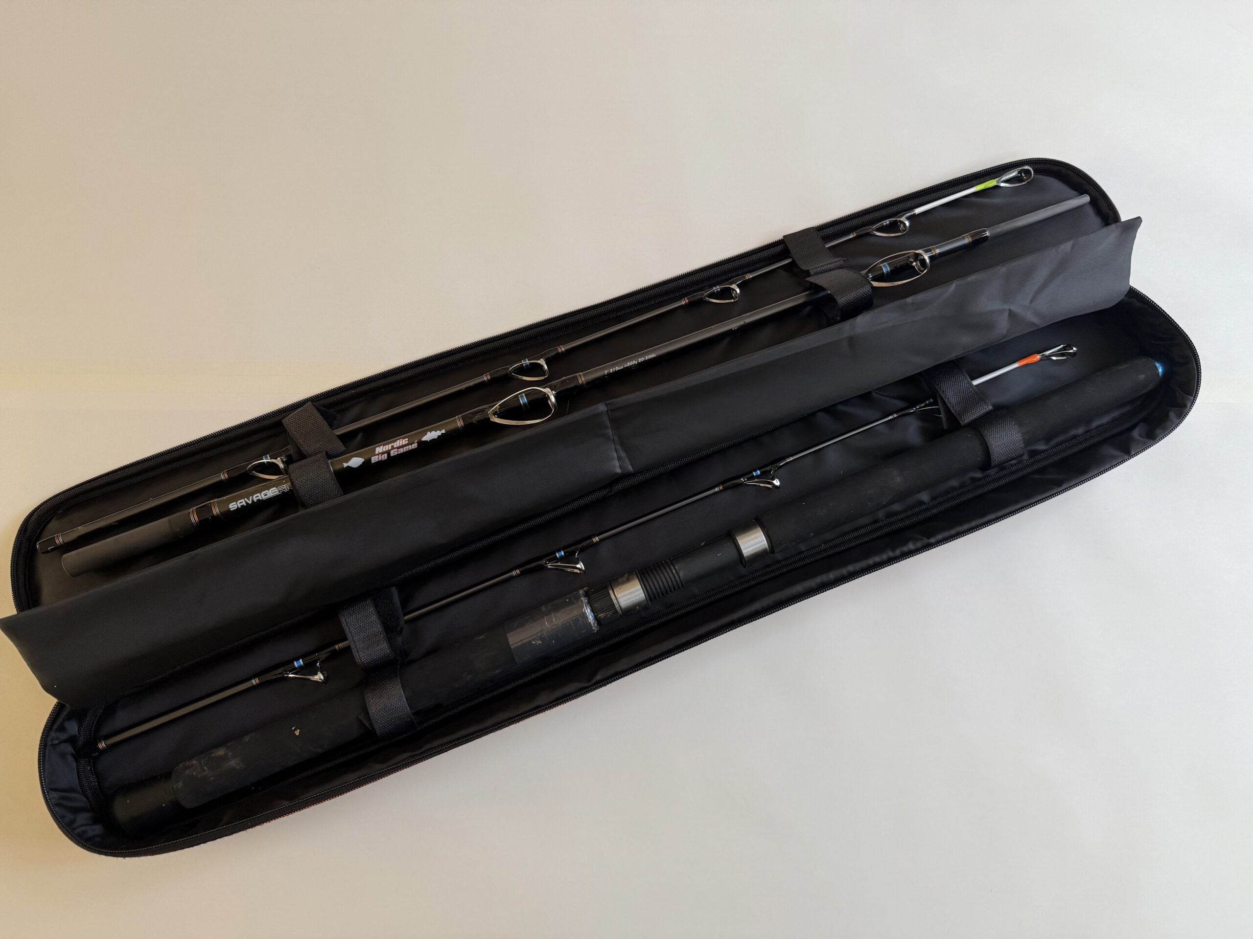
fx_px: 869
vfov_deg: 56.8
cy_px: 470
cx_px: 626
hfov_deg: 71.6
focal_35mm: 24
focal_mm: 6.76
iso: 200
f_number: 1.78
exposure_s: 1/87
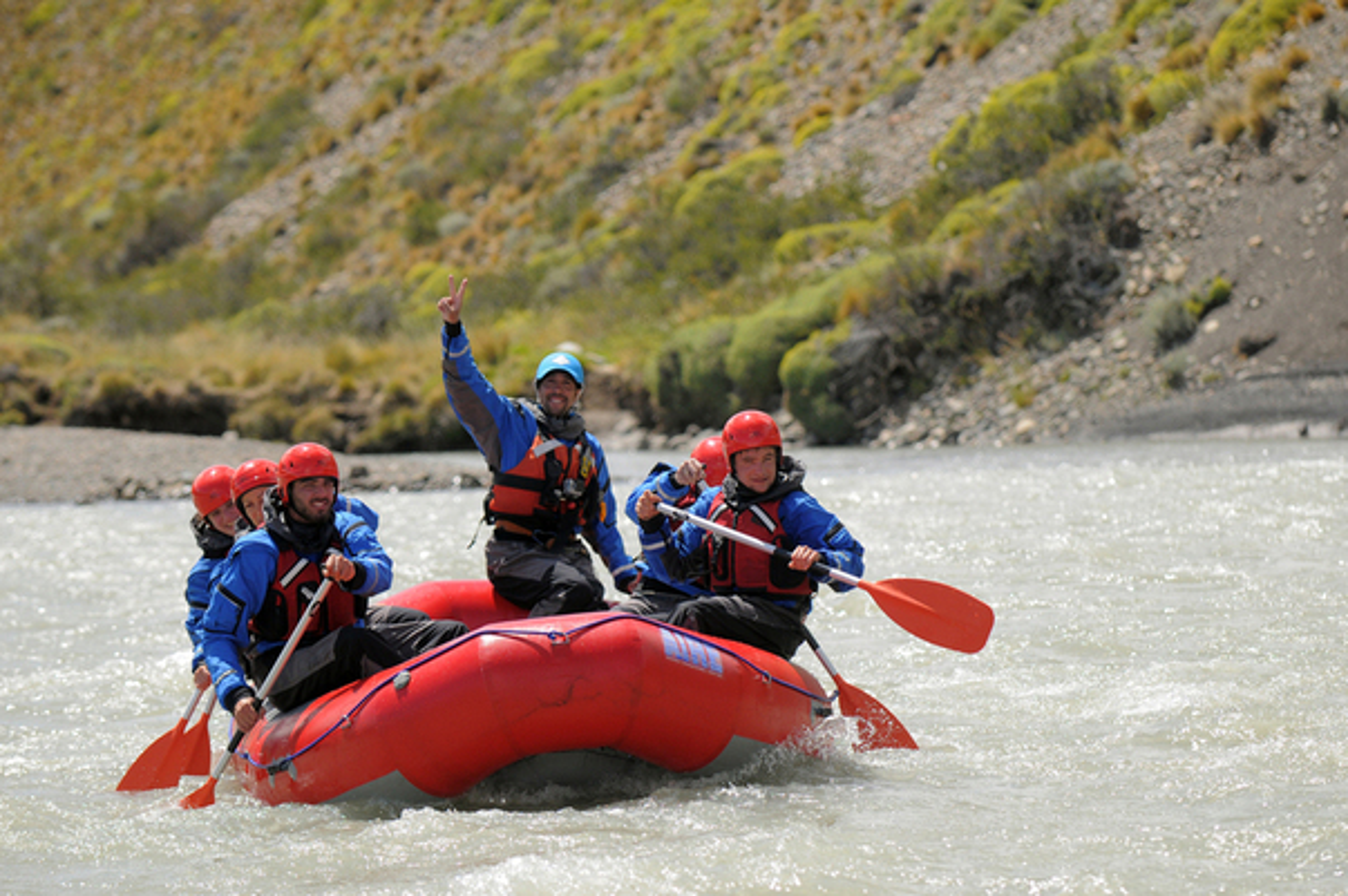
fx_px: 6510
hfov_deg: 11.8
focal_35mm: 174
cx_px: 674
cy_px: 448
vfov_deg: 7.9
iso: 200
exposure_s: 1/2500
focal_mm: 116
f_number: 2.8
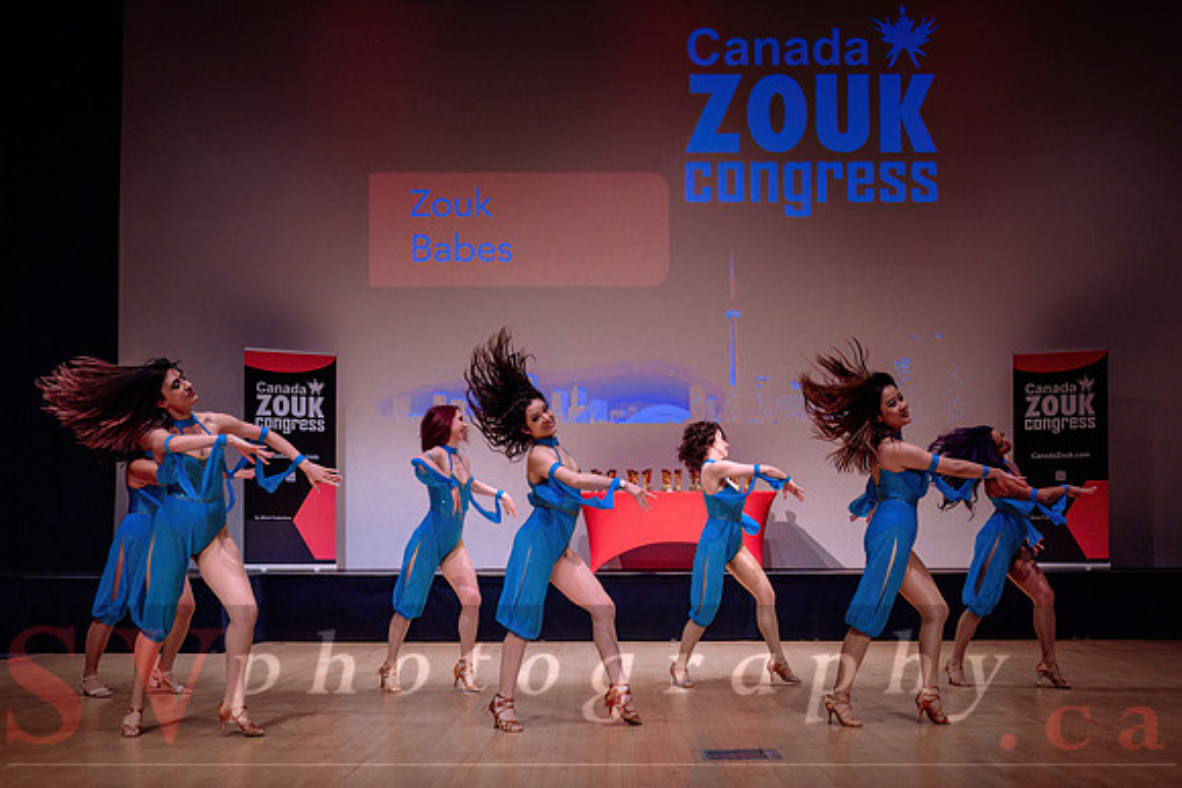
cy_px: 554
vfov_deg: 32.4
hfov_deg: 47.6
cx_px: 622
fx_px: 1338
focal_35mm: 41
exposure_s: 1/640
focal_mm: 28.5
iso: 1600
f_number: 2.8
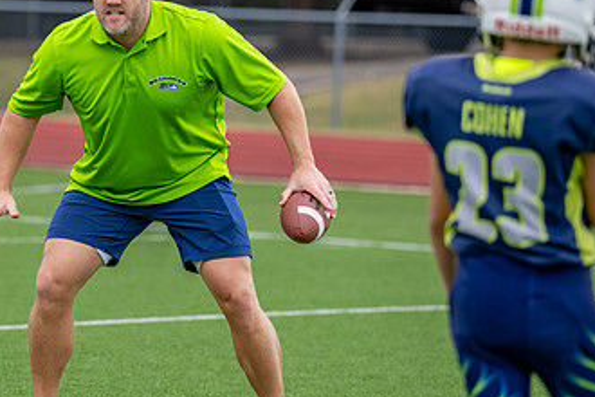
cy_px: 103
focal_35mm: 296
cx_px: 84
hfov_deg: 6.9
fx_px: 4892
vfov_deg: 4.6
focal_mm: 140
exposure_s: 1/2500
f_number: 2.8
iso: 320
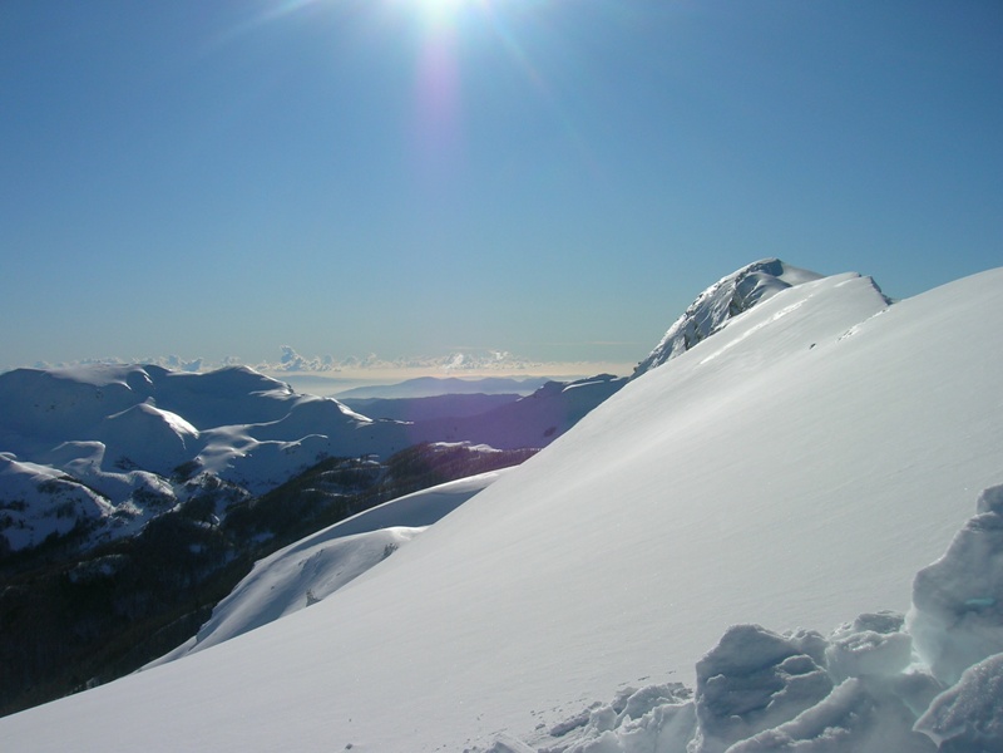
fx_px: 985
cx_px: 502
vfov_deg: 41.8
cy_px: 376
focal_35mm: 34
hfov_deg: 54.0
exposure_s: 1/1656
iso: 50
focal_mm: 5.7
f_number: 4.9
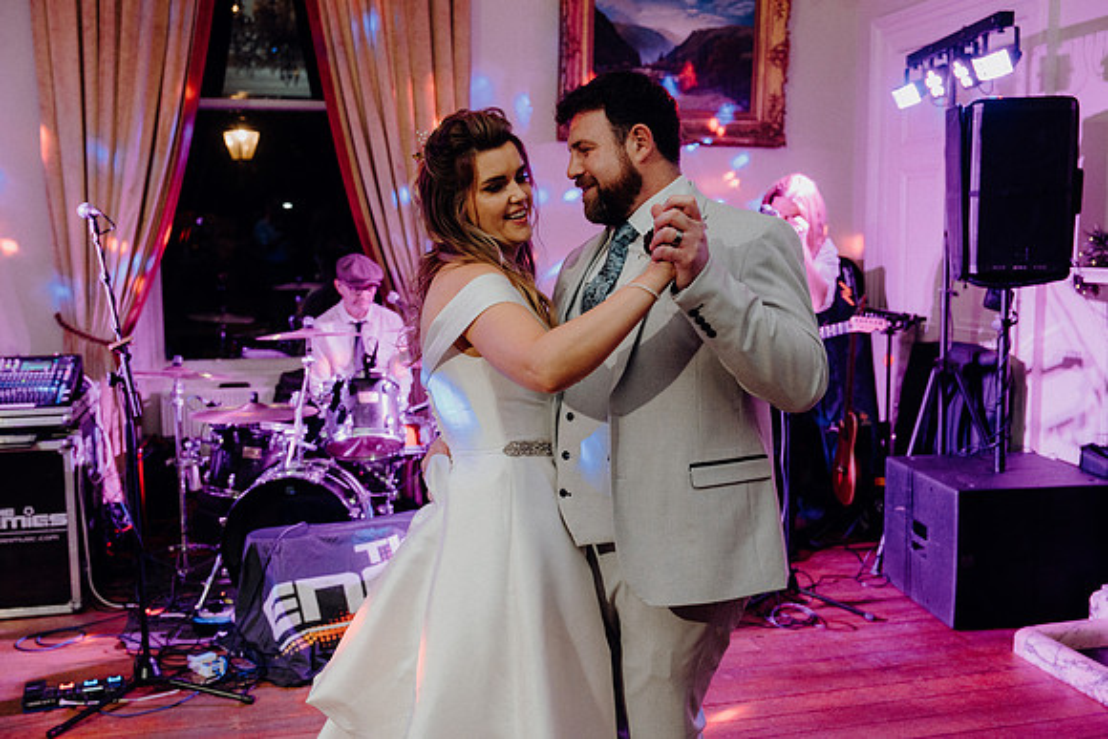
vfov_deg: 36.9
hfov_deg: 53.1
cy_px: 370
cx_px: 554
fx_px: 1108
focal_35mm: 36
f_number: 3.5
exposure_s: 1/160
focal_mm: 36
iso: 2500
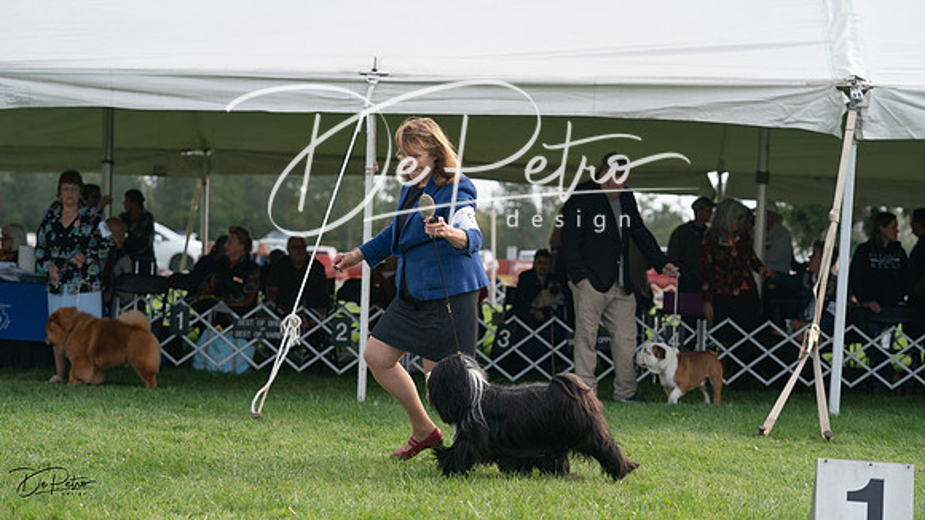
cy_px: 260
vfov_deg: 14.1
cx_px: 462
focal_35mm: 86
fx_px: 2106
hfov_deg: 24.8
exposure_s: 1/2000
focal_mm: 82
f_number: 3.5
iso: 400
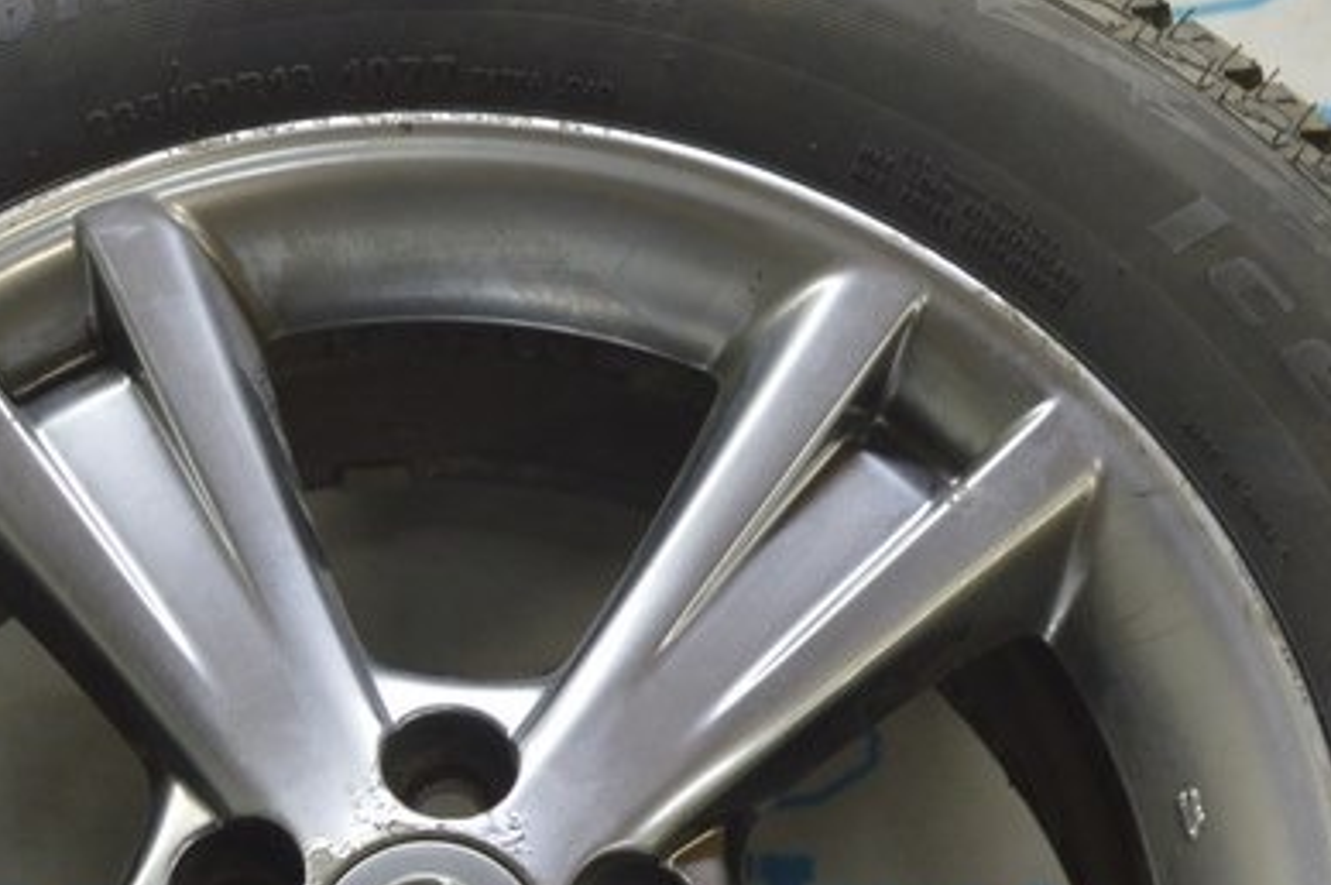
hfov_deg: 23.2
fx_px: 3214
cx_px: 350
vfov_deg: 15.2
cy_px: 1041
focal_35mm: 87
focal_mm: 22
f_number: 5.6
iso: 400
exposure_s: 1/20
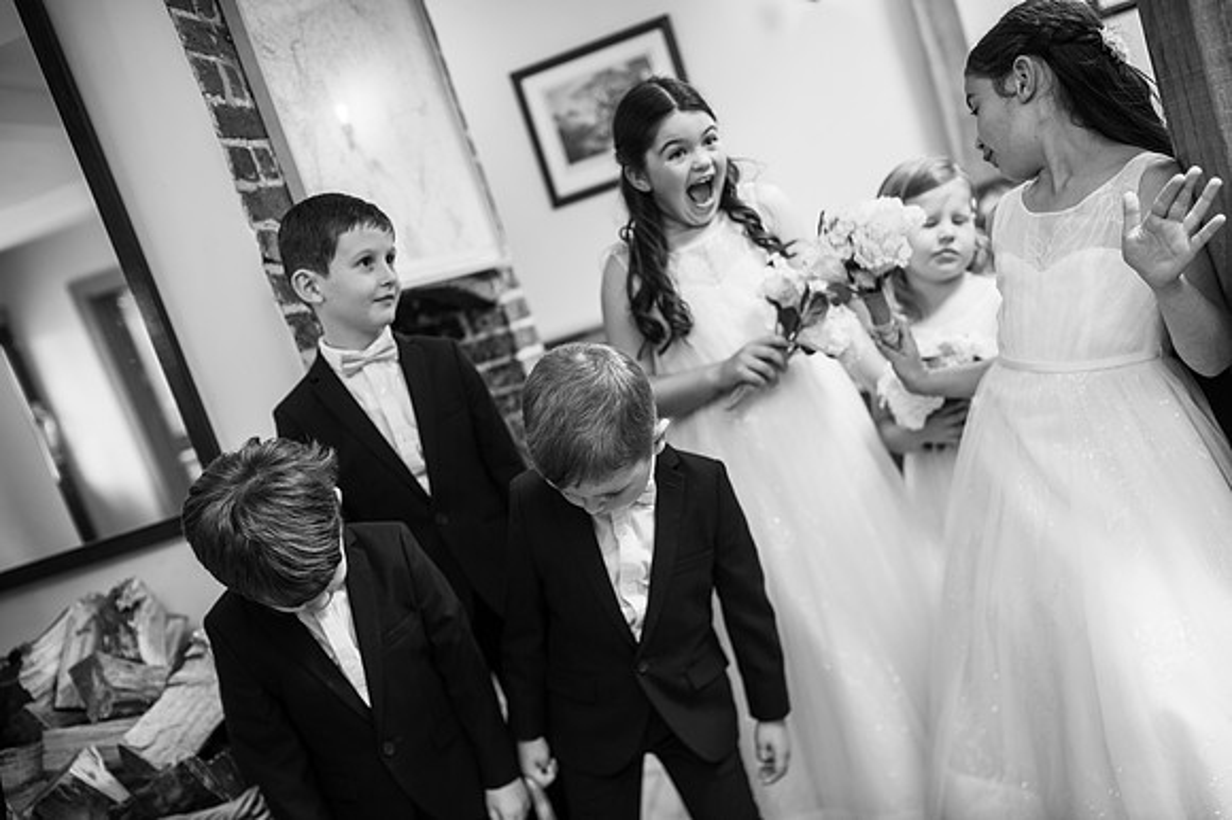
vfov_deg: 37.8
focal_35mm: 35
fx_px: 1197
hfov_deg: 54.5
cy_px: 410
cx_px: 616
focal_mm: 35
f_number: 2.5
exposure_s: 1/80
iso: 100
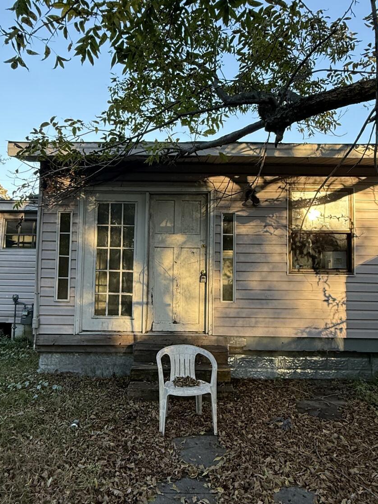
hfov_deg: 54.9
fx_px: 364
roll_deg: -0.9
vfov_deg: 69.4
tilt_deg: +3.5
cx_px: 180
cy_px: 248
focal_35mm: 25
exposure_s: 1/192
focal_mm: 2.22
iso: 64
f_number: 2.2
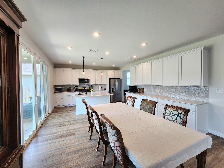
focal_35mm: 13
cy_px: 84
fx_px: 84
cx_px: 112
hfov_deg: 106.2
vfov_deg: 89.9
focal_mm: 2.2
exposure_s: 1/60.2
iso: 64
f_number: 2.2
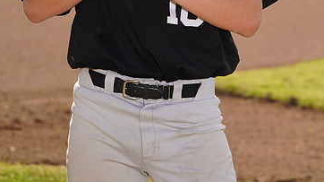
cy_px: -73
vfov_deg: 3.6
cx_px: 162
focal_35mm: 336
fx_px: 2885
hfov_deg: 6.4
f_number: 9
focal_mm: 200
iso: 100
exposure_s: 1/200
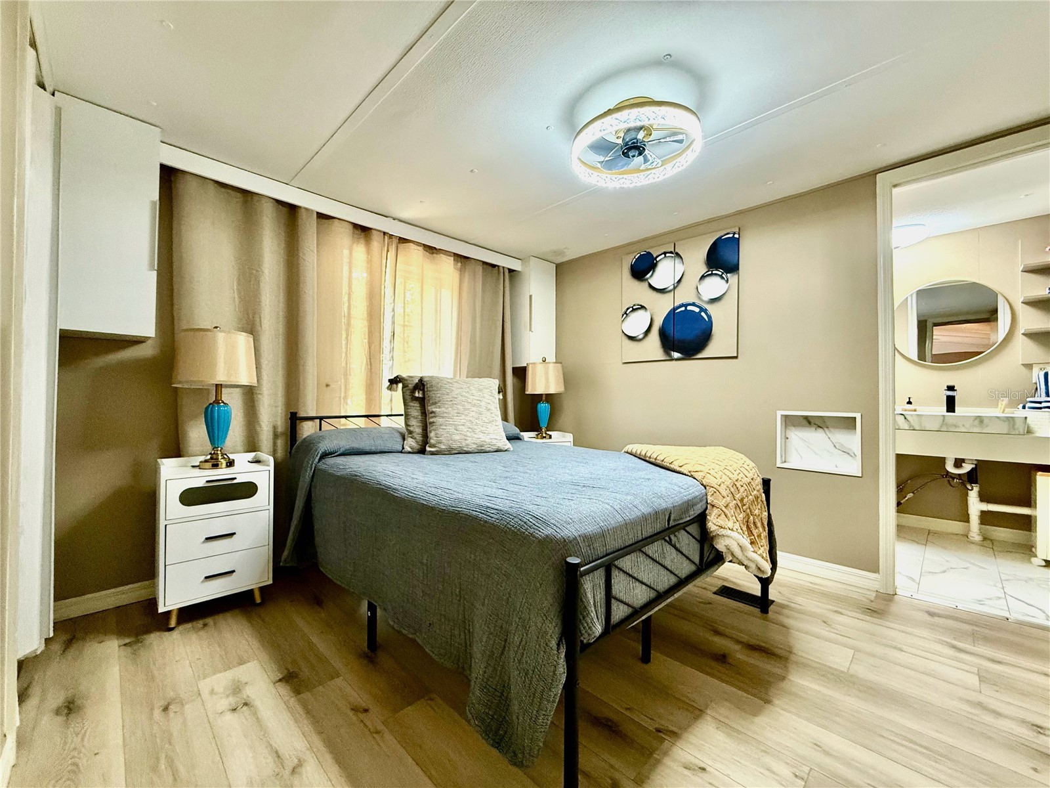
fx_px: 425
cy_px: 394
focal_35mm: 14
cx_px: 525
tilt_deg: +1.0
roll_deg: -1.4
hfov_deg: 102.1
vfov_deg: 85.7
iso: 320
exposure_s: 1/60
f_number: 2.2
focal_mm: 2.22
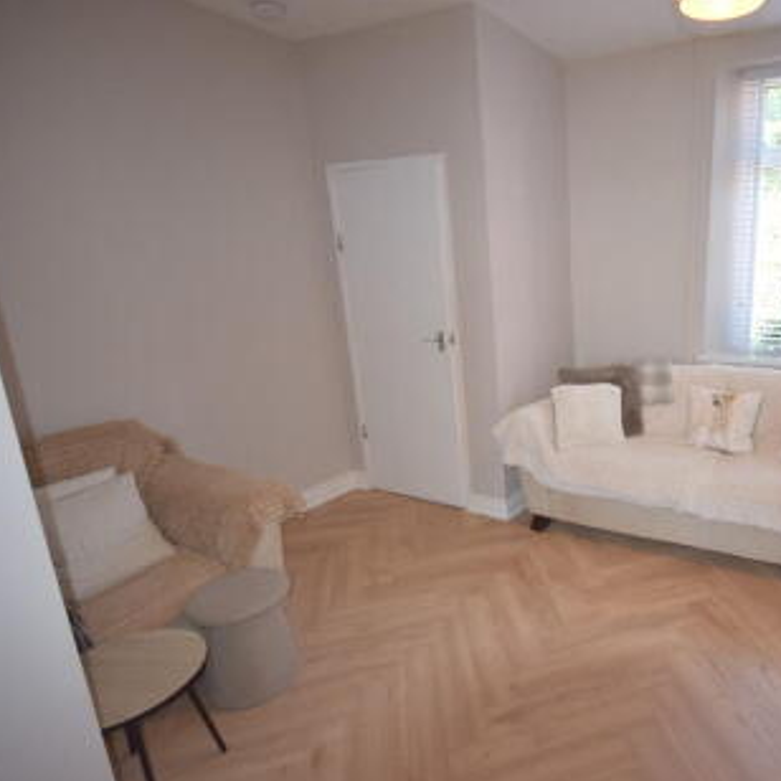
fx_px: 553
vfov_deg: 70.5
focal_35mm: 22
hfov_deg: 66.1
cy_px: 399
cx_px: 586
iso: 800
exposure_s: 1/125
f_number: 5.6
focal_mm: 11
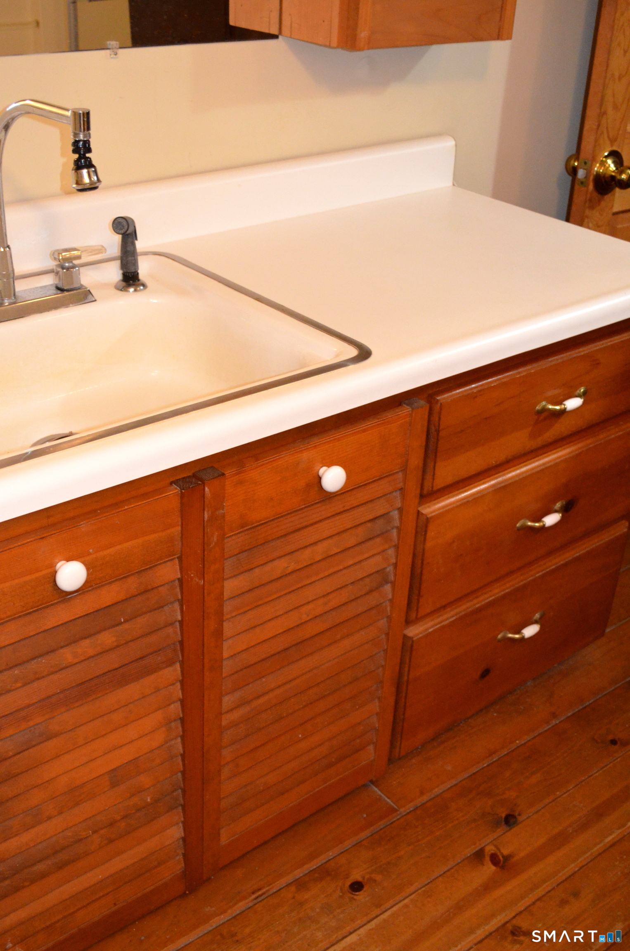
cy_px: 476
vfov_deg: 46.5
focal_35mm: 42
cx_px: 315
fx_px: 1107
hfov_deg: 31.8
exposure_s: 1/60
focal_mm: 28
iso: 3200
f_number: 4.5
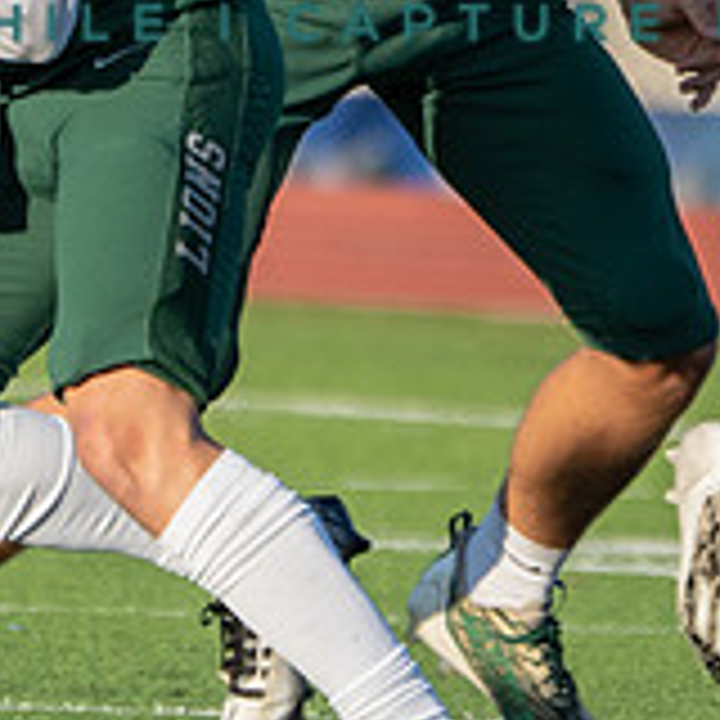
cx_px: 644
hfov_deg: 0.7
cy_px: -11
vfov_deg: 0.7
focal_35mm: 2528
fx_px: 59489
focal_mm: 400
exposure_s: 1/1250
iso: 320
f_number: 5.6
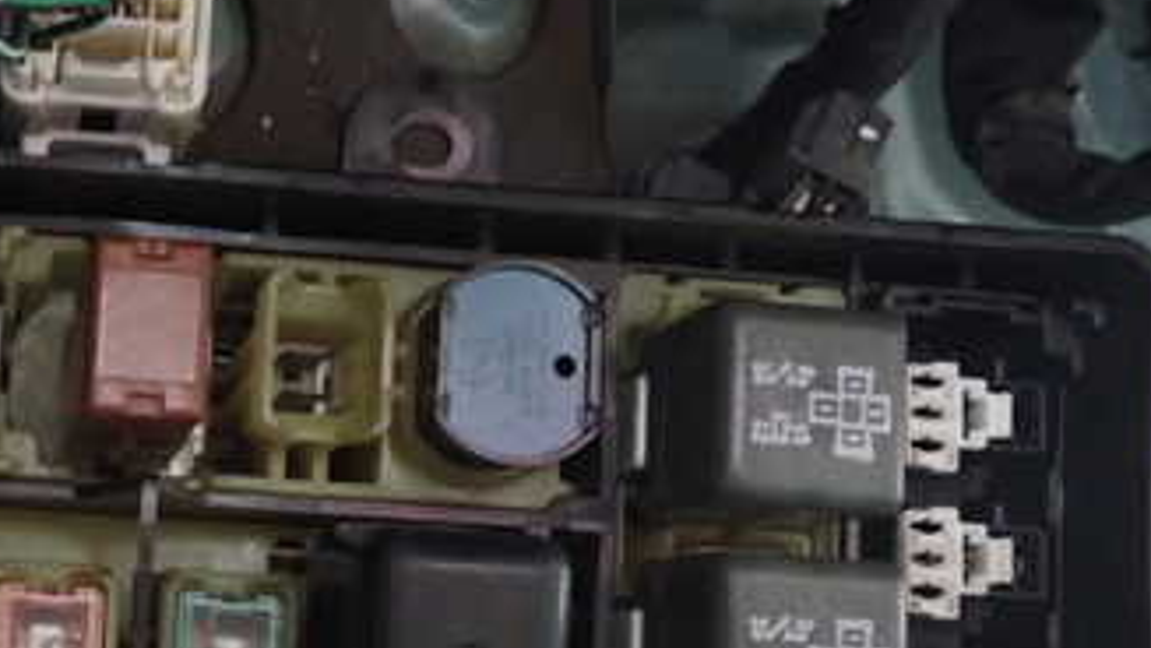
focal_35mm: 60
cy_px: 426
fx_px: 1831
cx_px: 208
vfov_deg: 20.0
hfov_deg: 33.7
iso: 800
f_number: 2.3
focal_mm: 5.4
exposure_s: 1/13
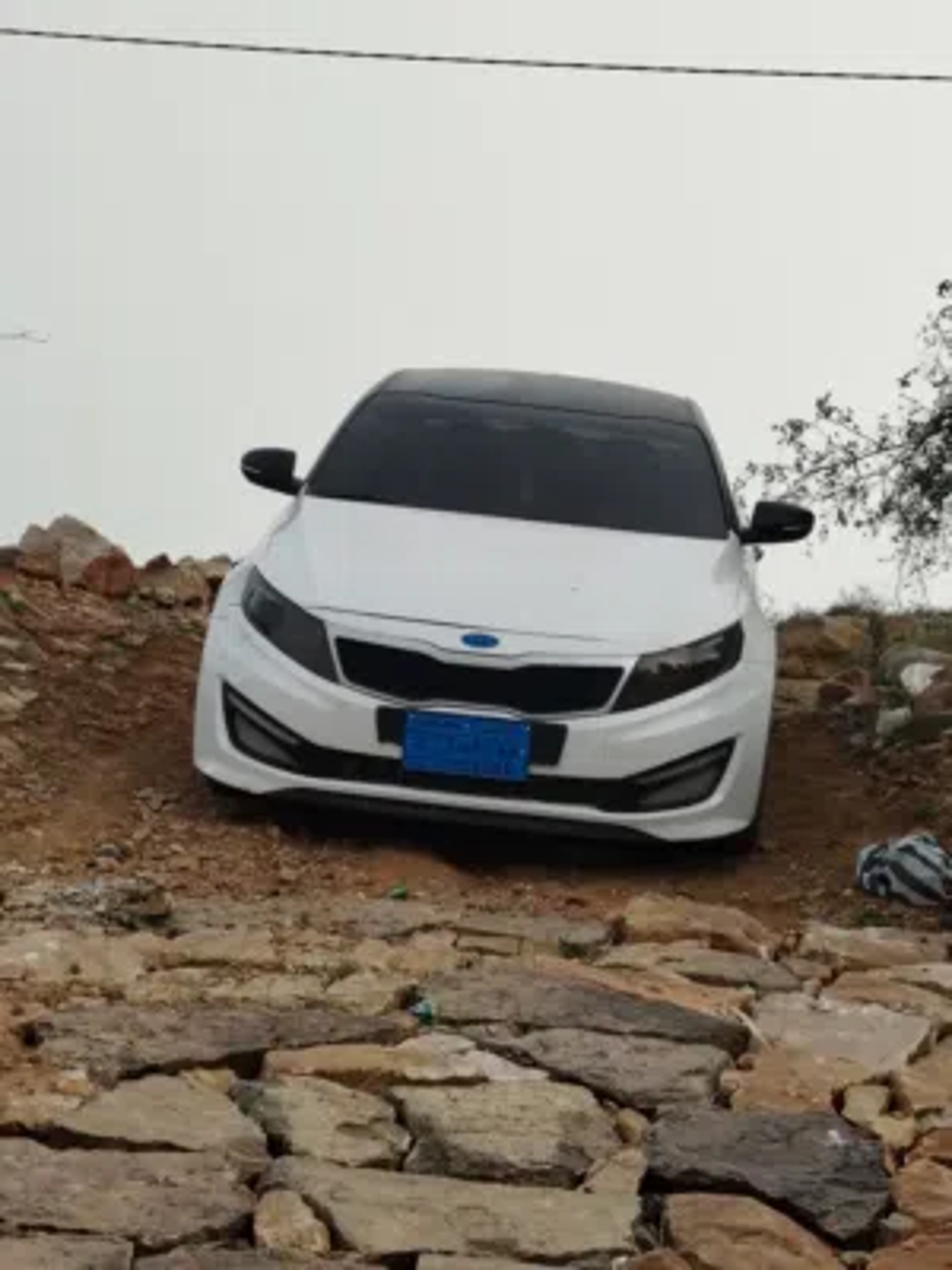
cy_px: 635
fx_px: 2603
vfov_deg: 27.4
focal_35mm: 71
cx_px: 476
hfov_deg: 20.7
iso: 100
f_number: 1.75
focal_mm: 5.25
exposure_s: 1/283
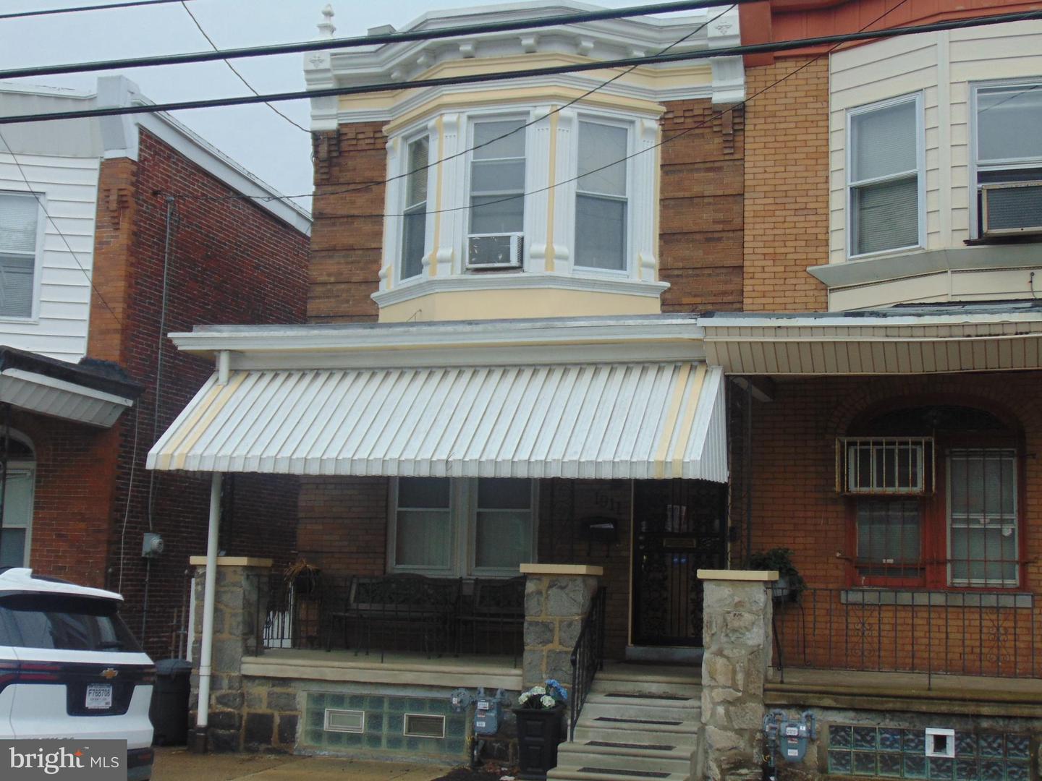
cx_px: 521
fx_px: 1505
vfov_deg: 29.1
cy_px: 390
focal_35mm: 50
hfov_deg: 38.2
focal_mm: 9
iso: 80
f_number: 3.5
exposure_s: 1/500
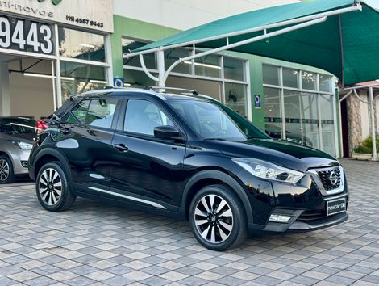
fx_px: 526
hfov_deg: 39.6
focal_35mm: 48
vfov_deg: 30.3
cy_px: 143
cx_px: 190
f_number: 1.78
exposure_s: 1/113
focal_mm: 6.76
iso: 100
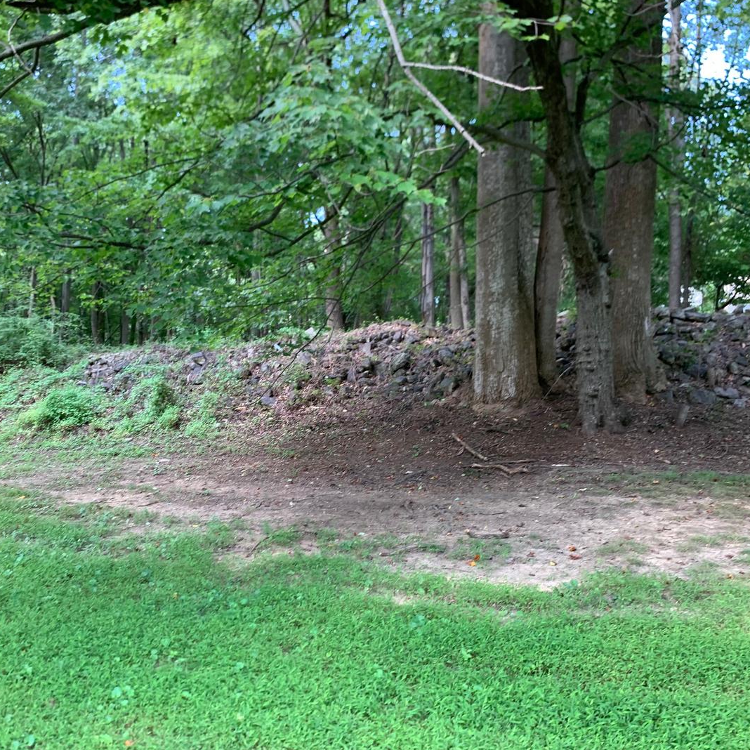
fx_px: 760
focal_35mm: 31
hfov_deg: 52.1
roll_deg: -3.1
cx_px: 294
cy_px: 372
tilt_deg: +1.3
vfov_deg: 52.5
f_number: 1.8
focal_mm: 4.25
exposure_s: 1/85
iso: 100
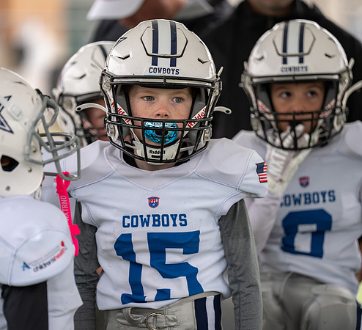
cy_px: 165
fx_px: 2473
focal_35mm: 218
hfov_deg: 8.4
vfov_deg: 7.6
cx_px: 156
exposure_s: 1/320
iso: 100
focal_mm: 180
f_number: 2.8
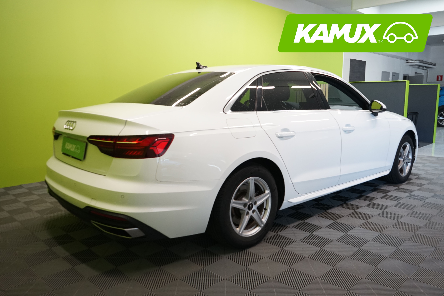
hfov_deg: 63.7
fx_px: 358
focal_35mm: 29
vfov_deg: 45.0
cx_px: 222
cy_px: 148
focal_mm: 29
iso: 1250
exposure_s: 1/30
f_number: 6.3
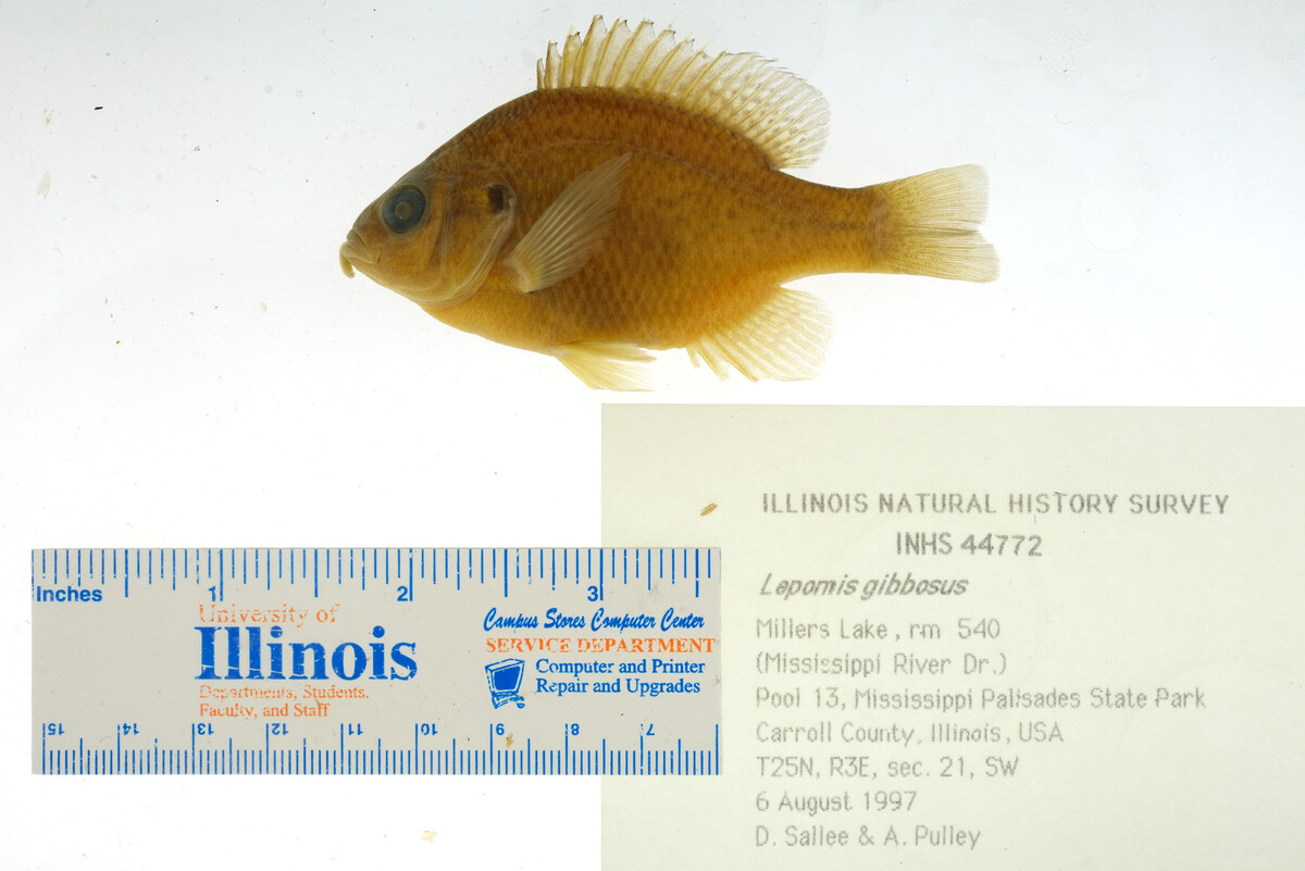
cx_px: 652
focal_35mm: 60
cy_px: 436
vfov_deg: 22.6
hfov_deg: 33.4
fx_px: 2176
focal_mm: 60
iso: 100
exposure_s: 1/160
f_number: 10
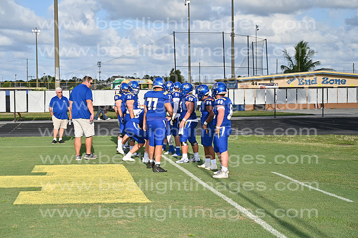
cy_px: 119
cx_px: 179
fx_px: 576
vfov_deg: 23.4
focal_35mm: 58
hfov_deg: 34.5
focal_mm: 58
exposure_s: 1/8000
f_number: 4
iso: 500
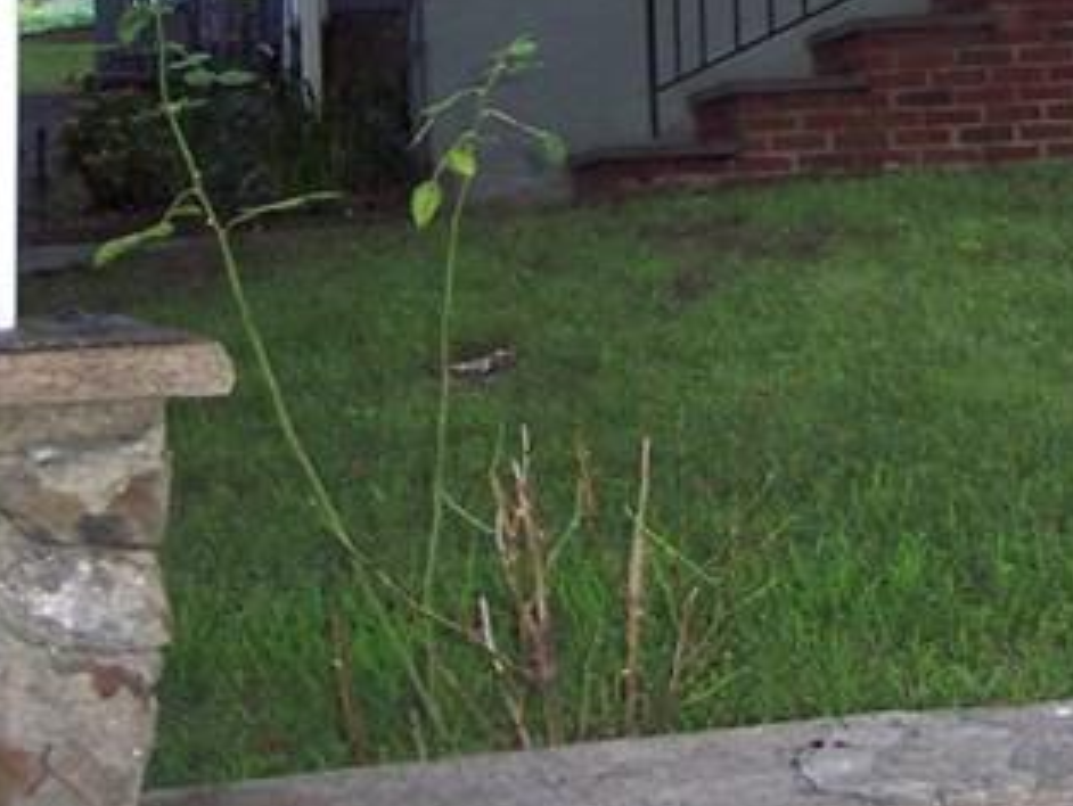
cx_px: 1281
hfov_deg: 15.0
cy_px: -396
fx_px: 3940
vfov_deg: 11.2
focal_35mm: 127
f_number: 2.8
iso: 140
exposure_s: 1/60
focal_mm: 8
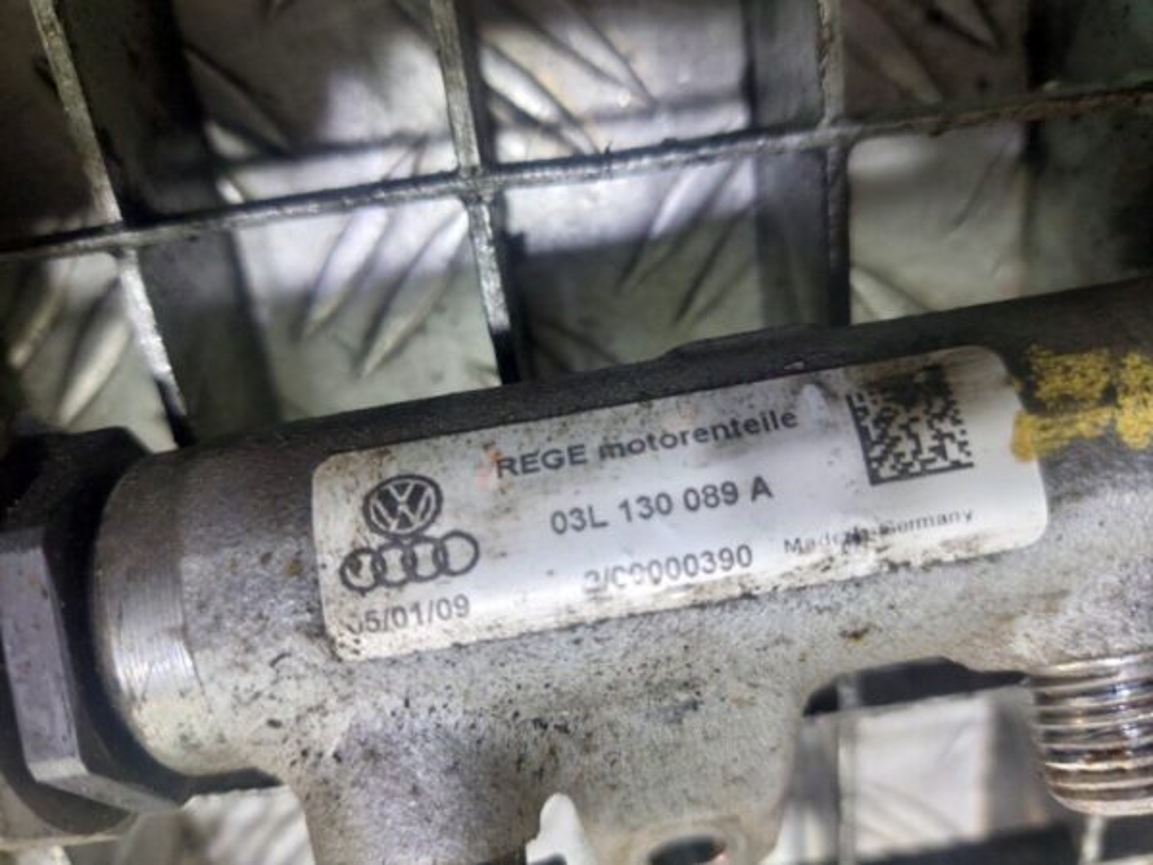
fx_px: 833
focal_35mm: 25
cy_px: 432
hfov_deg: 69.4
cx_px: 576
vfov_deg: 54.9
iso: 125
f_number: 1.8
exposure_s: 1/50
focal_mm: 5.23
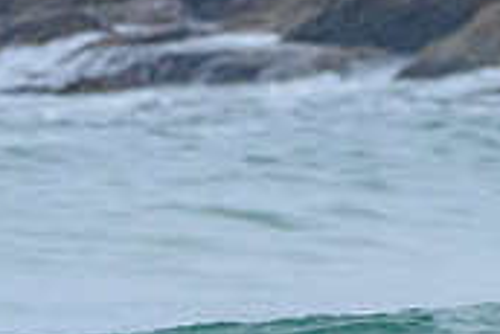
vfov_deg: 0.7
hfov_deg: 1.0
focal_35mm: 2065
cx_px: 293
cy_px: 425
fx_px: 28704
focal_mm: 500
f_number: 5.6
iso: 1000
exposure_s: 1/1000
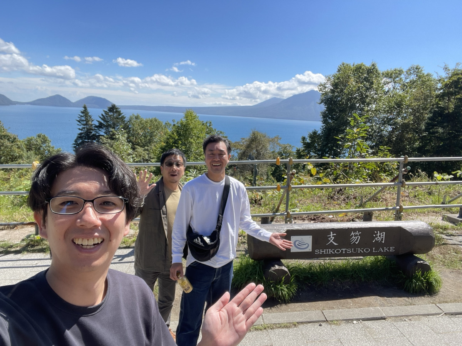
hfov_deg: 73.9
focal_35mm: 23
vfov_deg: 58.9
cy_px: 173
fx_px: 307
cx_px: 231
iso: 25
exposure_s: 1/563
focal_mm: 2.71
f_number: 2.2
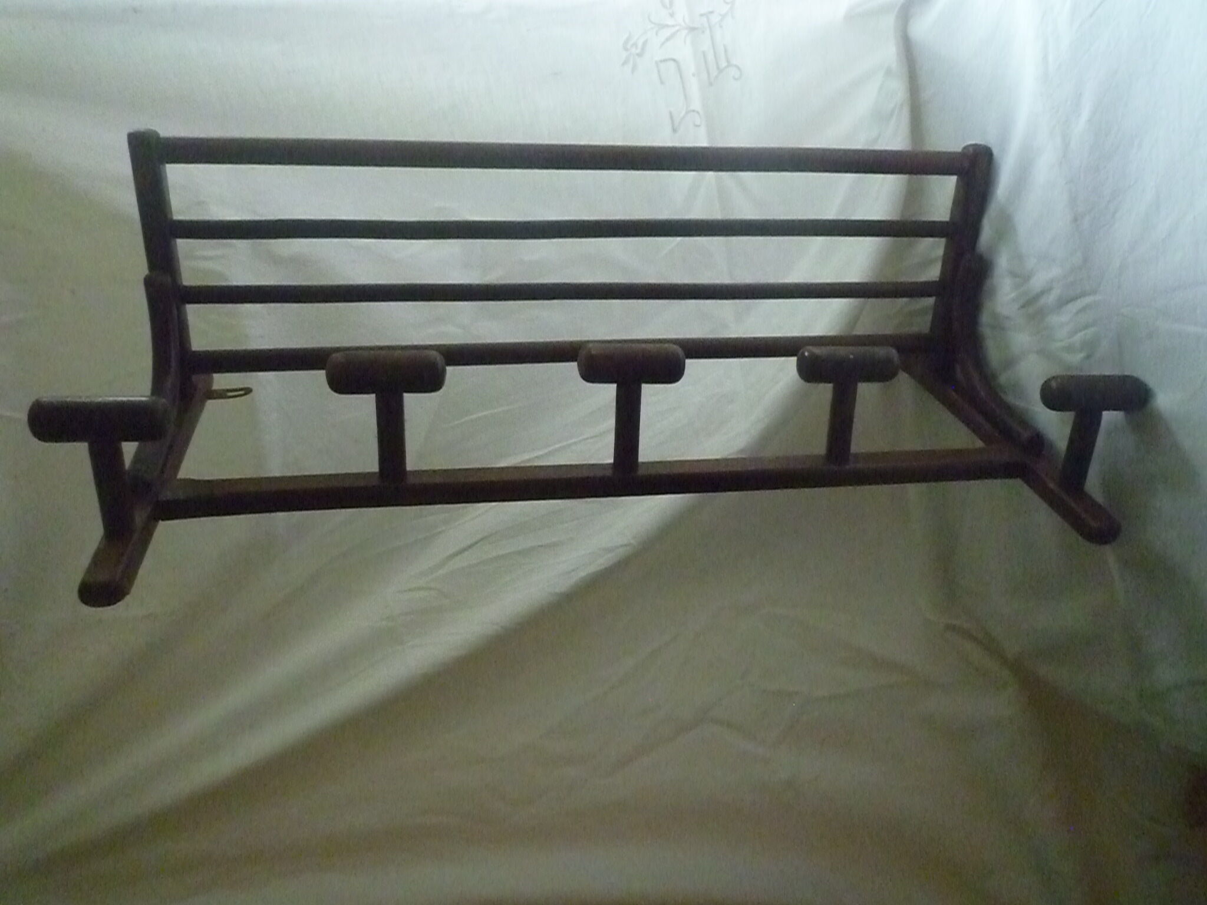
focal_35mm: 25
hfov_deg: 69.4
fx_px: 872
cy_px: 452
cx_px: 604
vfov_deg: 54.9
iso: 1600
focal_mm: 4.4
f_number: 2.8
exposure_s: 1/125
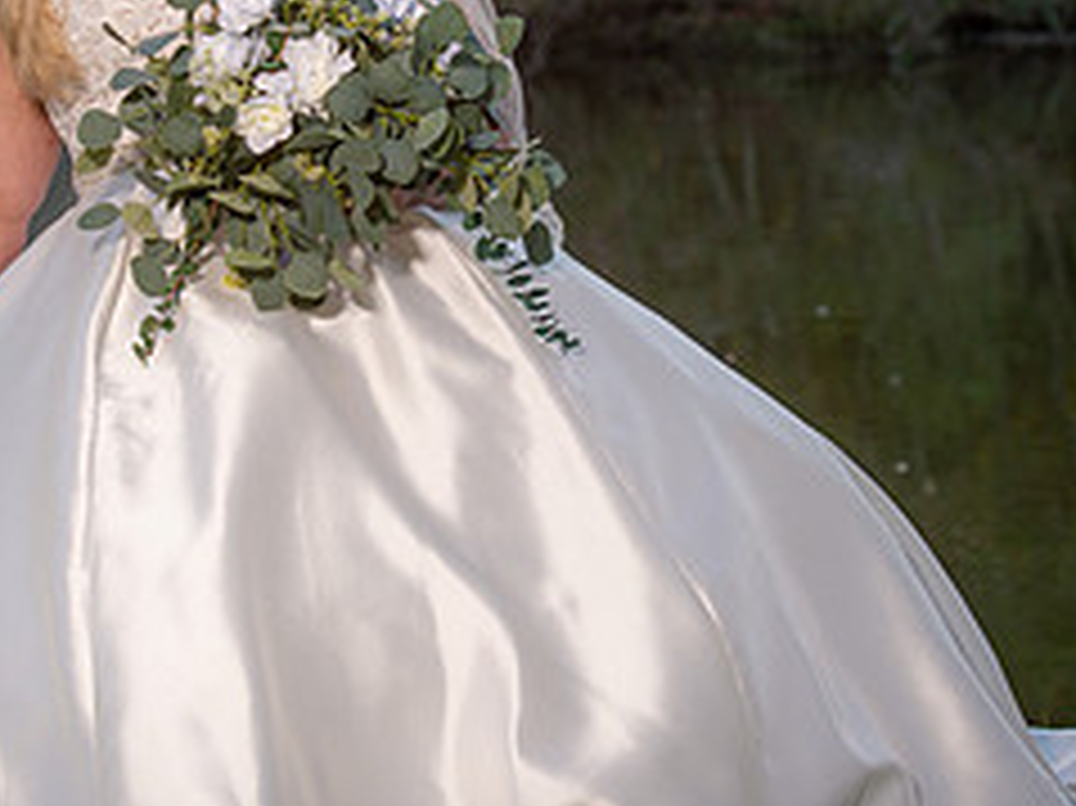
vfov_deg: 7.8
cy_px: 167
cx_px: 347
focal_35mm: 191
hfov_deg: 10.4
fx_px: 5934
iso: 125
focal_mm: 82
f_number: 5.6
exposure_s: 1/250
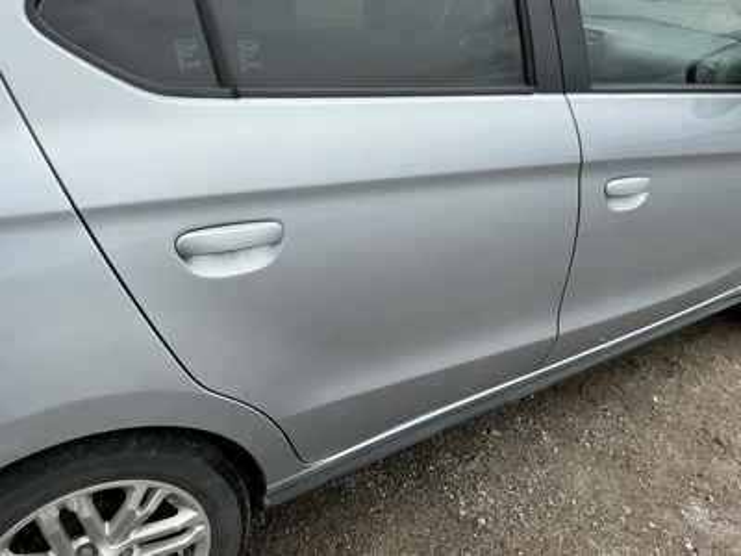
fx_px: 599
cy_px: 278
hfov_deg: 63.4
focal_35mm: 28
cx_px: 370
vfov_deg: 49.7
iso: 25
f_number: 1.8
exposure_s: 1/1279
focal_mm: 3
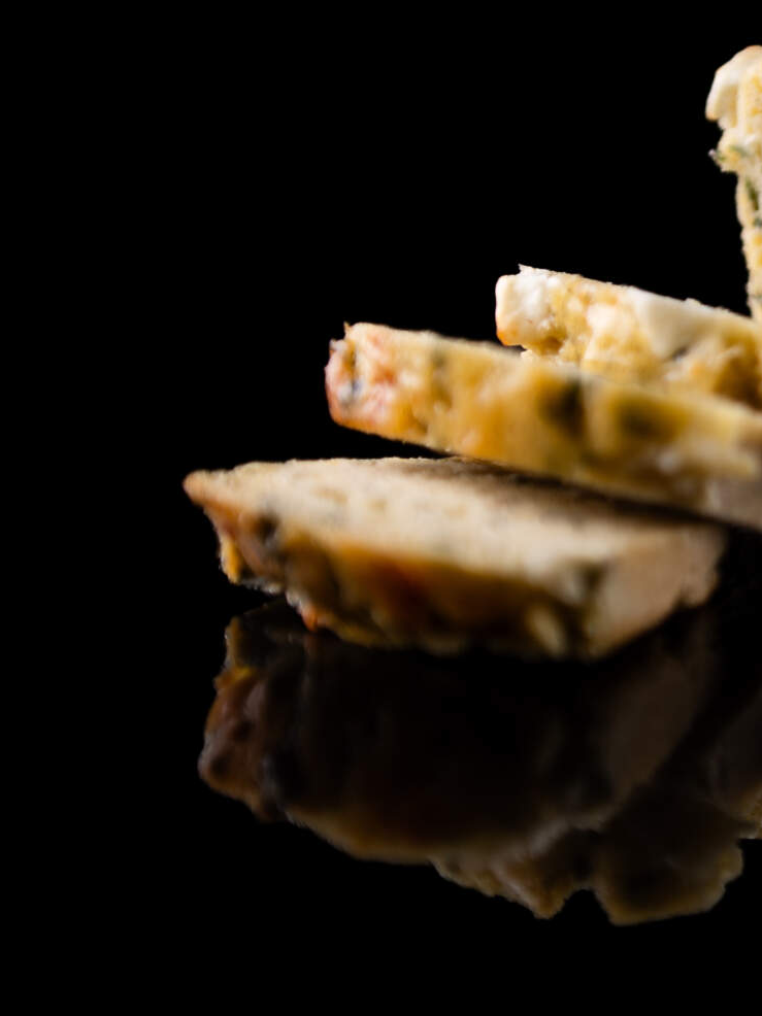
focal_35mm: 116
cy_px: 439
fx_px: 3406
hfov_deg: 12.5
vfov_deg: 17.0
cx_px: 928
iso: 100
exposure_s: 1/80
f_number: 2.8
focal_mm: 62
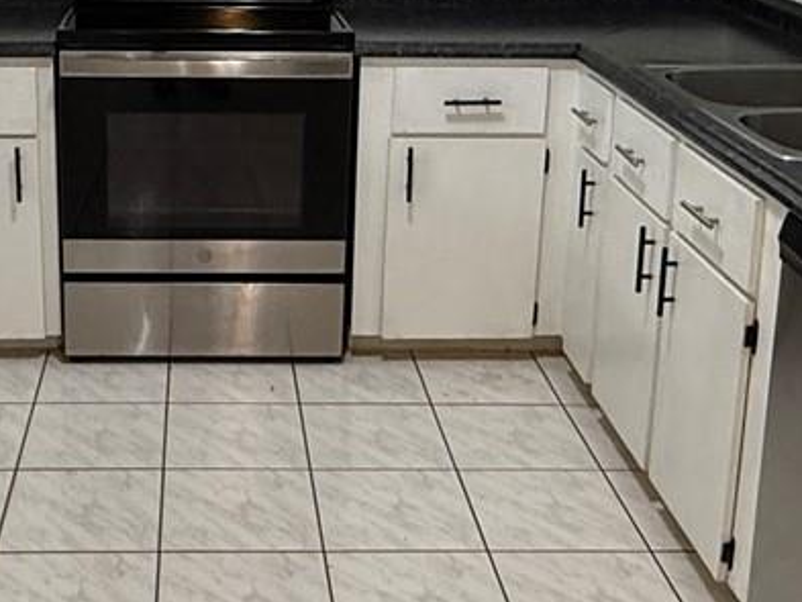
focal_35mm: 57
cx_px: 224
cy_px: 133
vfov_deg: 25.3
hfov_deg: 33.3
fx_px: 1321
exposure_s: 1/60
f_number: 2.2
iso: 250
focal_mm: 2.22
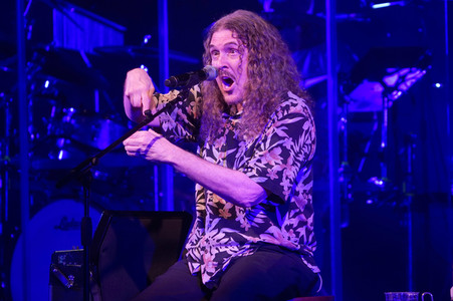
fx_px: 4841
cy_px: 150
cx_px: 226
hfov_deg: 5.4
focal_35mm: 385
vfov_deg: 3.6
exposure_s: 1/500
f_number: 6.3
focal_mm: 385
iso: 3200
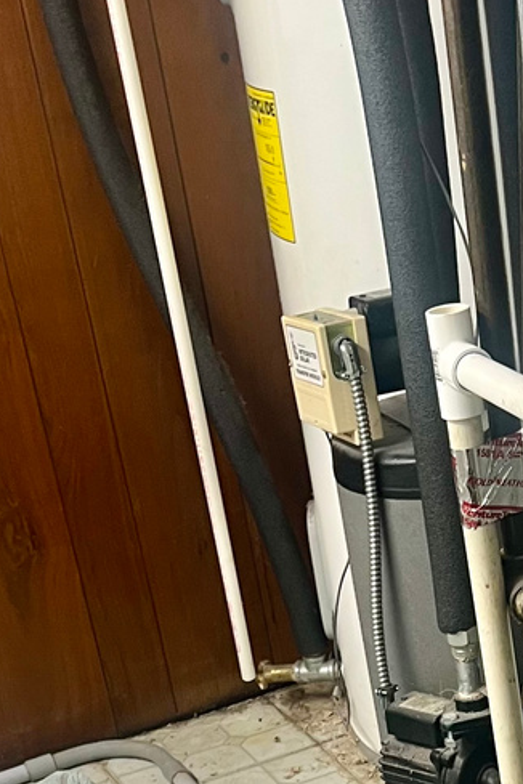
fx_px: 1852
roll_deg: +7.8
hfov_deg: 15.9
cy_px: 779
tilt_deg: -24.9
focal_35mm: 85
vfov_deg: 23.0
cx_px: 465
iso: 80
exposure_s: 1/60
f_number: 1.5
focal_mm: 5.7
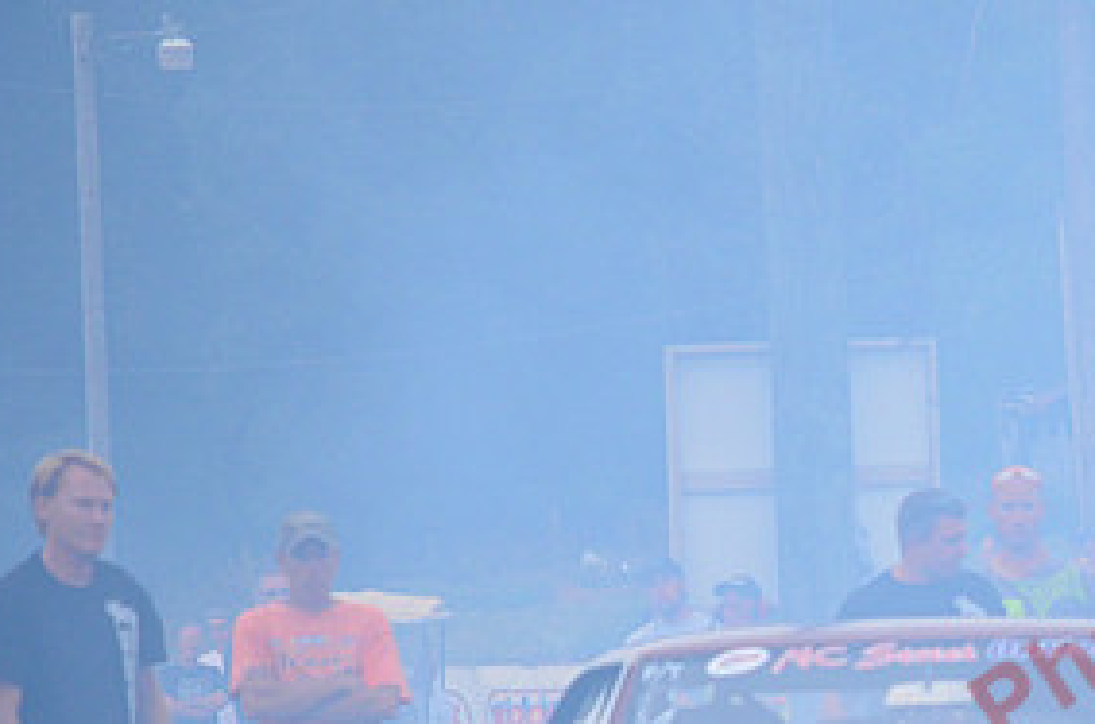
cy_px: 712
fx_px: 12588
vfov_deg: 3.3
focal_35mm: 415
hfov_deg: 5.0
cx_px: 1041
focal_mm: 135
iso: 1000
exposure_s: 1/500
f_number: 5.6
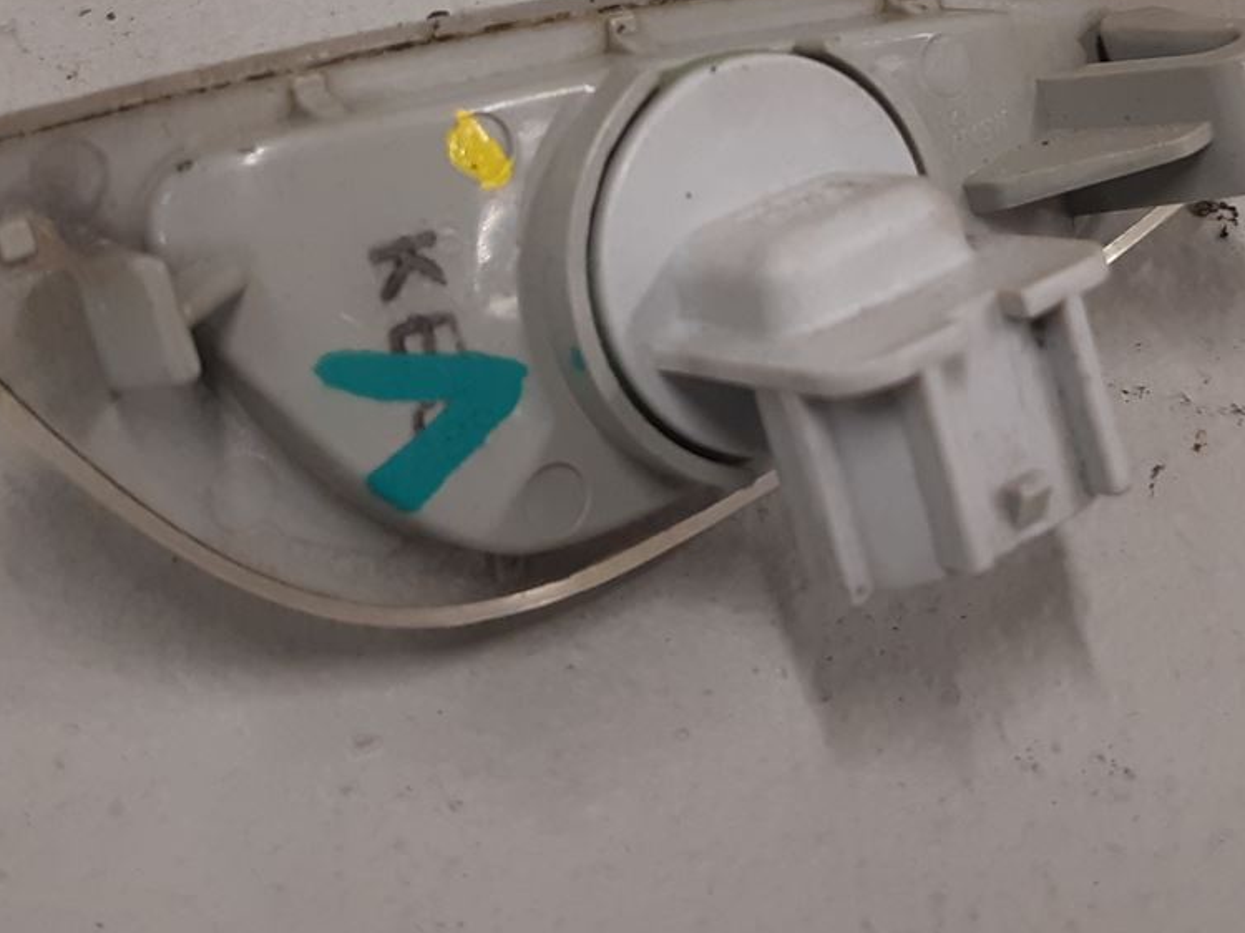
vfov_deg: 20.1
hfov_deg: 27.3
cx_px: 755
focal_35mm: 71
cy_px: 5
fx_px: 2553
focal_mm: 3.93
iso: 100
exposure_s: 1/50
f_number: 1.7
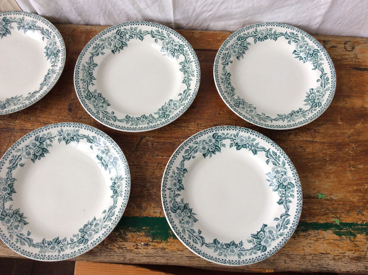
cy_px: 138
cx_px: 184
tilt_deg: -69.7
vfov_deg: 44.1
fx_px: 340
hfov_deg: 56.9
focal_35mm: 32
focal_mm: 3.3
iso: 64
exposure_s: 1/100
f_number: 2.4
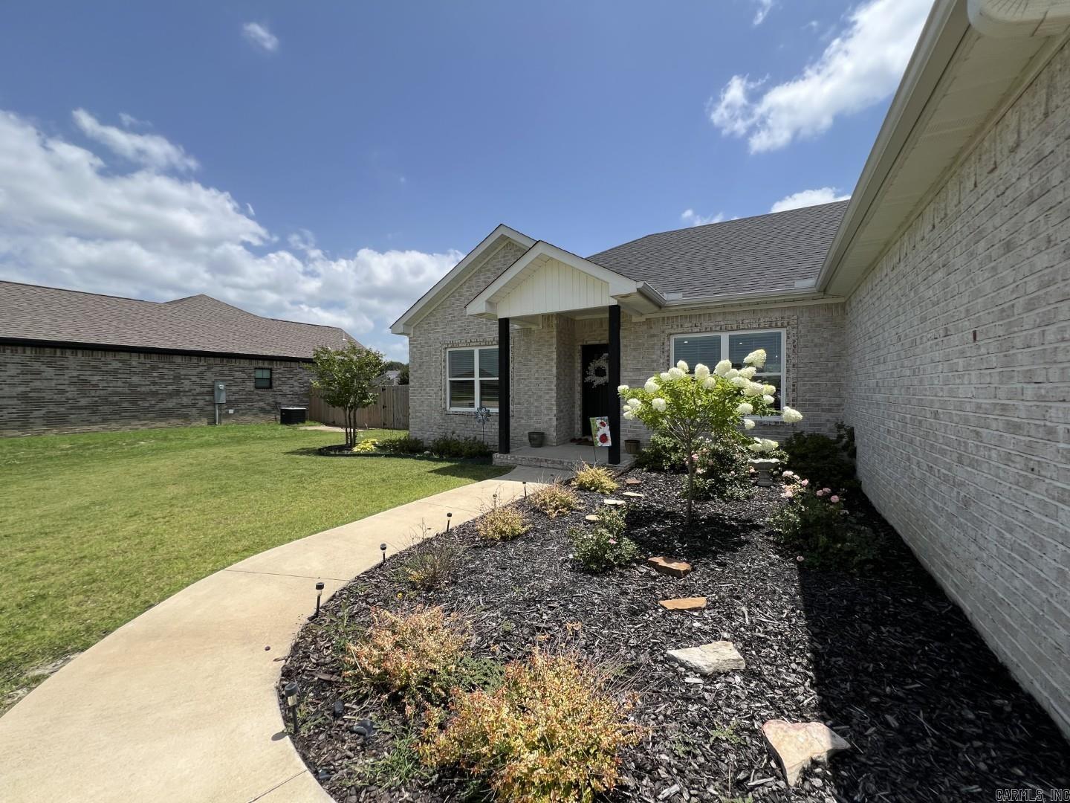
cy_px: 402
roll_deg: -0.2
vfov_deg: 89.9
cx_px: 535
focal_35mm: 13
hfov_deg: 106.2
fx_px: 402
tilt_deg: -1.8
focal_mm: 1.57
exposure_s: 1/1357
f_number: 1.8
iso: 32
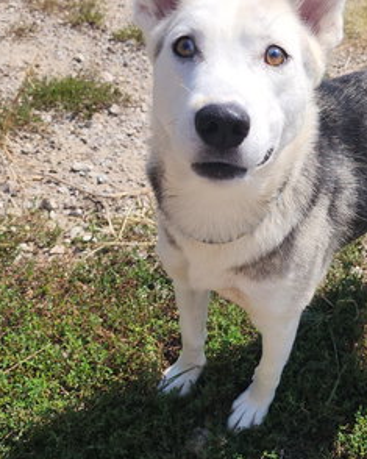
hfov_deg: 28.6
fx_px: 693
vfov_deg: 36.4
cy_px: 171
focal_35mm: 51
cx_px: 323
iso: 12
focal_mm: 6.4
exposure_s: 1/984
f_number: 1.8
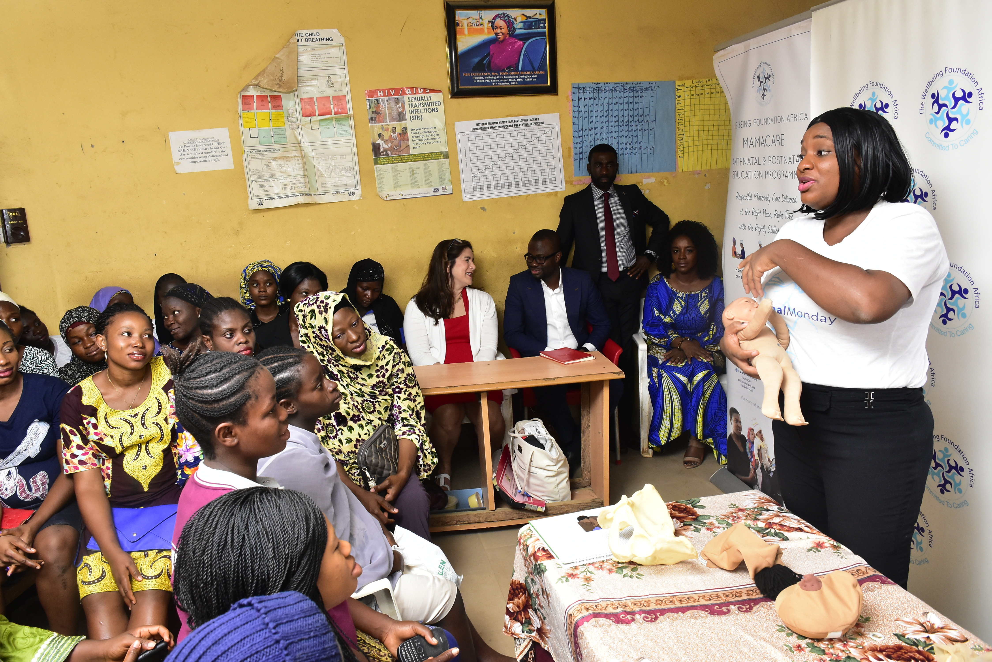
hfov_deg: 67.4
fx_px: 744
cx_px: 496
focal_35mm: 27
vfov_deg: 48.0
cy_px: 331
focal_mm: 18
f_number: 6.7
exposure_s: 1/125
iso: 2000
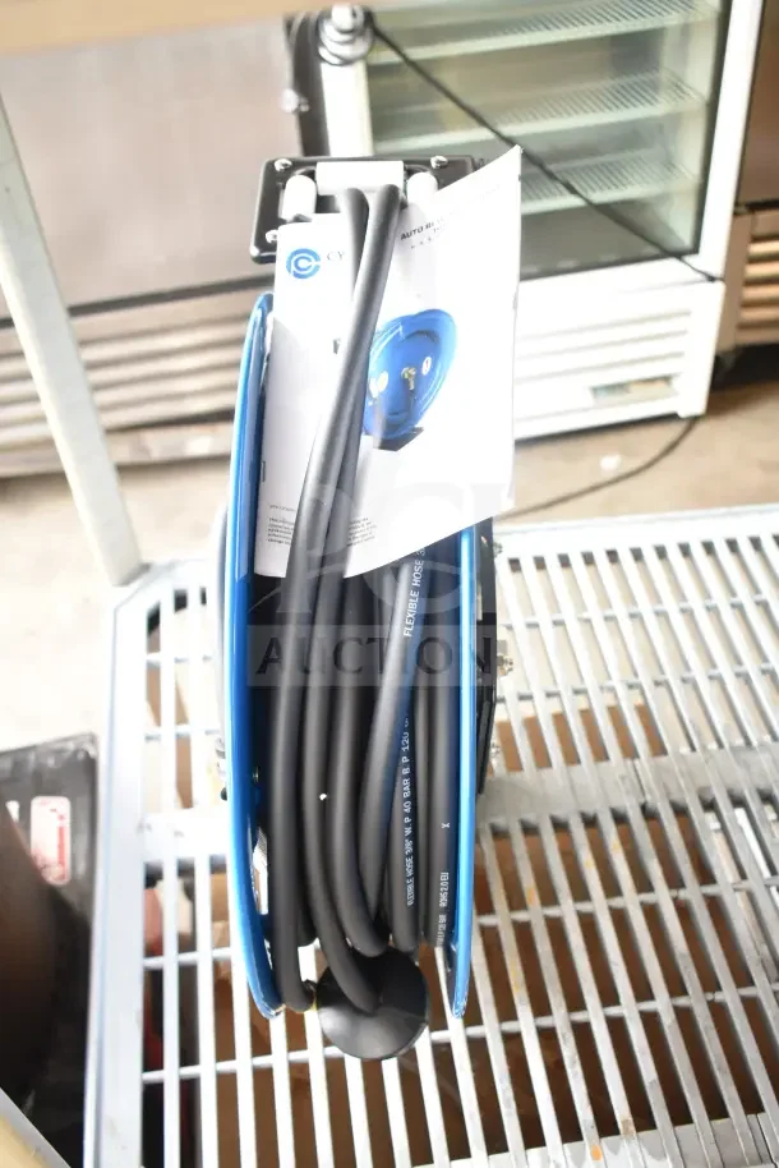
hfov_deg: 40.0
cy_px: 584
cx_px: 390
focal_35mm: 33
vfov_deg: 57.2
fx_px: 1070
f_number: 3.8
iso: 640
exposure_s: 1/30
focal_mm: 22
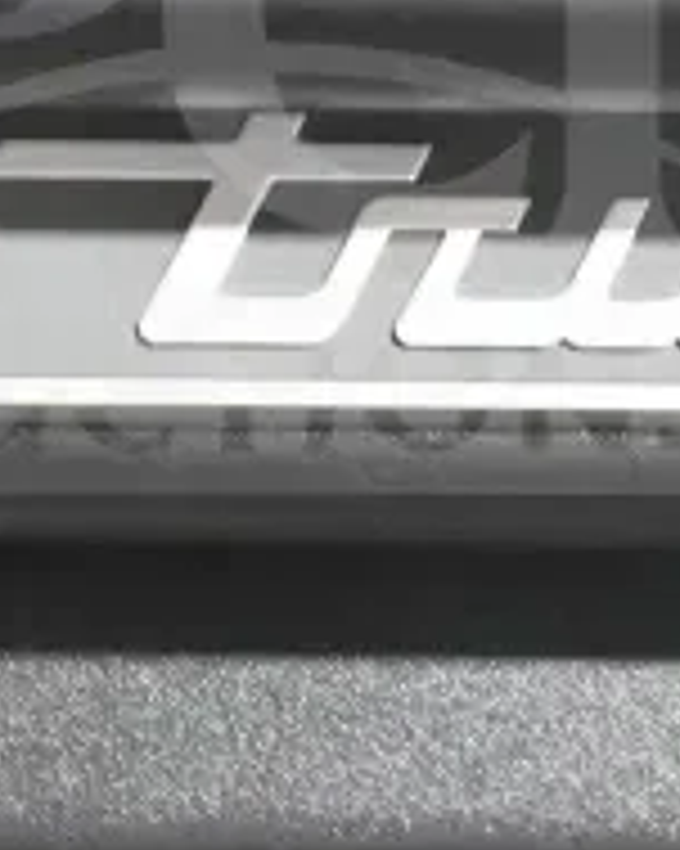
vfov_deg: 8.5
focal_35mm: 227
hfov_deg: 6.8
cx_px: 270
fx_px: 5715
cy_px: 137
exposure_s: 1/100
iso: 6400
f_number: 5.6
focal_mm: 50
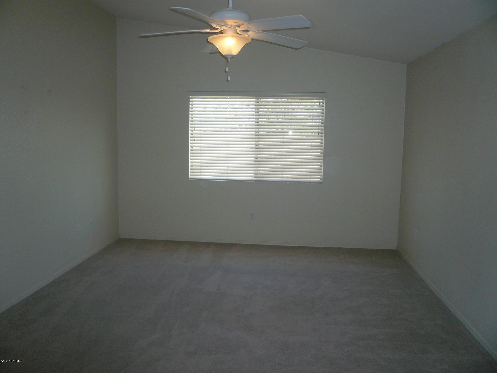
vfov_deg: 49.7
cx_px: 248
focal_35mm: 28
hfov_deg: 63.4
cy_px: 186
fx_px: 402
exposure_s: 1/100
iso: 100
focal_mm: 4.6
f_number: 2.8
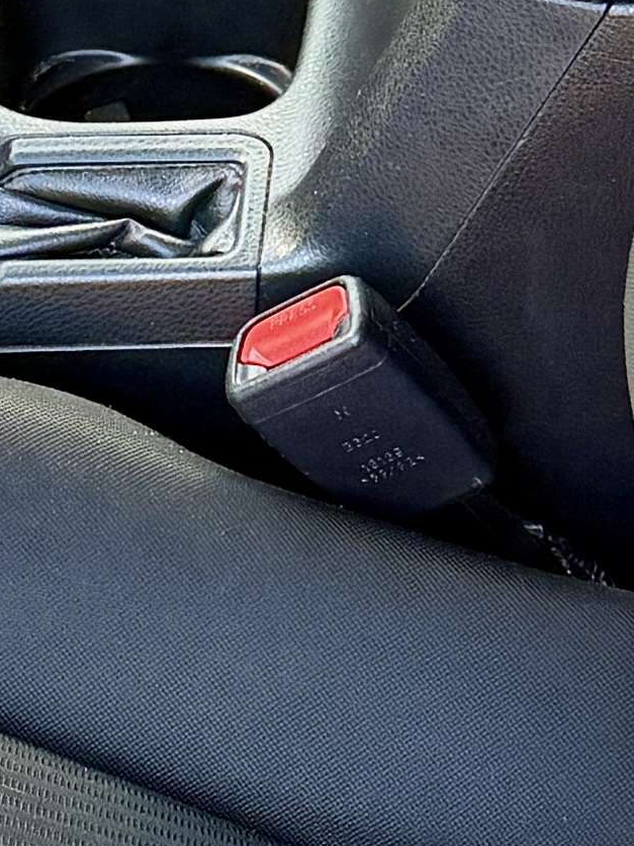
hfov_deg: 9.0
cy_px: 10
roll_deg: +8.8
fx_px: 4005
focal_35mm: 164
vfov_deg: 11.9
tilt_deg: -35.3
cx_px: -96
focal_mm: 6.76
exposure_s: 1/126
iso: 200
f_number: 1.78
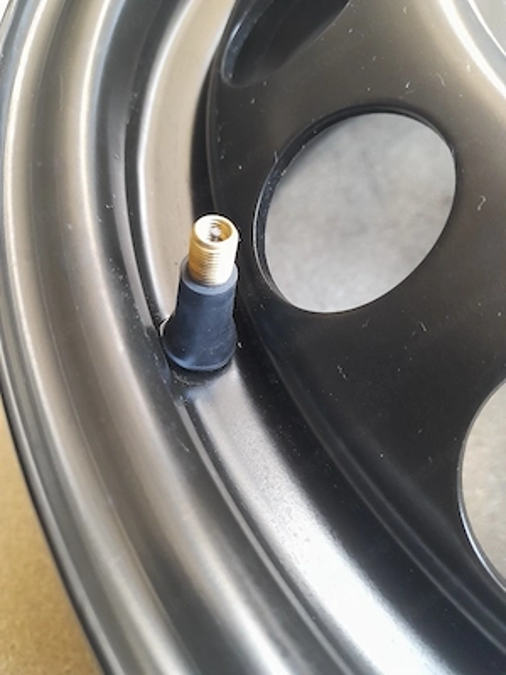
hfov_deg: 54.9
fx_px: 487
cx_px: 253
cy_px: 338
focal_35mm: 25
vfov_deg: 69.4
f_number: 2
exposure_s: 1/33
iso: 320
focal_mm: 4.6
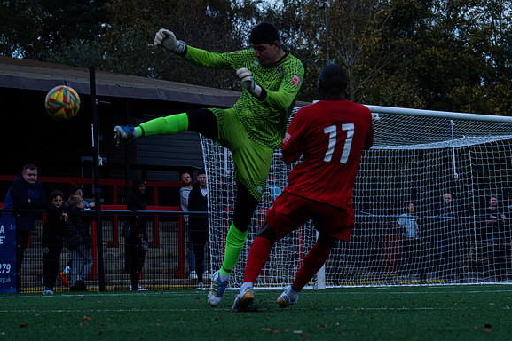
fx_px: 2814
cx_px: 373
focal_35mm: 198
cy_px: 141
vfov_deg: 6.9
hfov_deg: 10.4
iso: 800
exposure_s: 1/2000
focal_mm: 135
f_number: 8
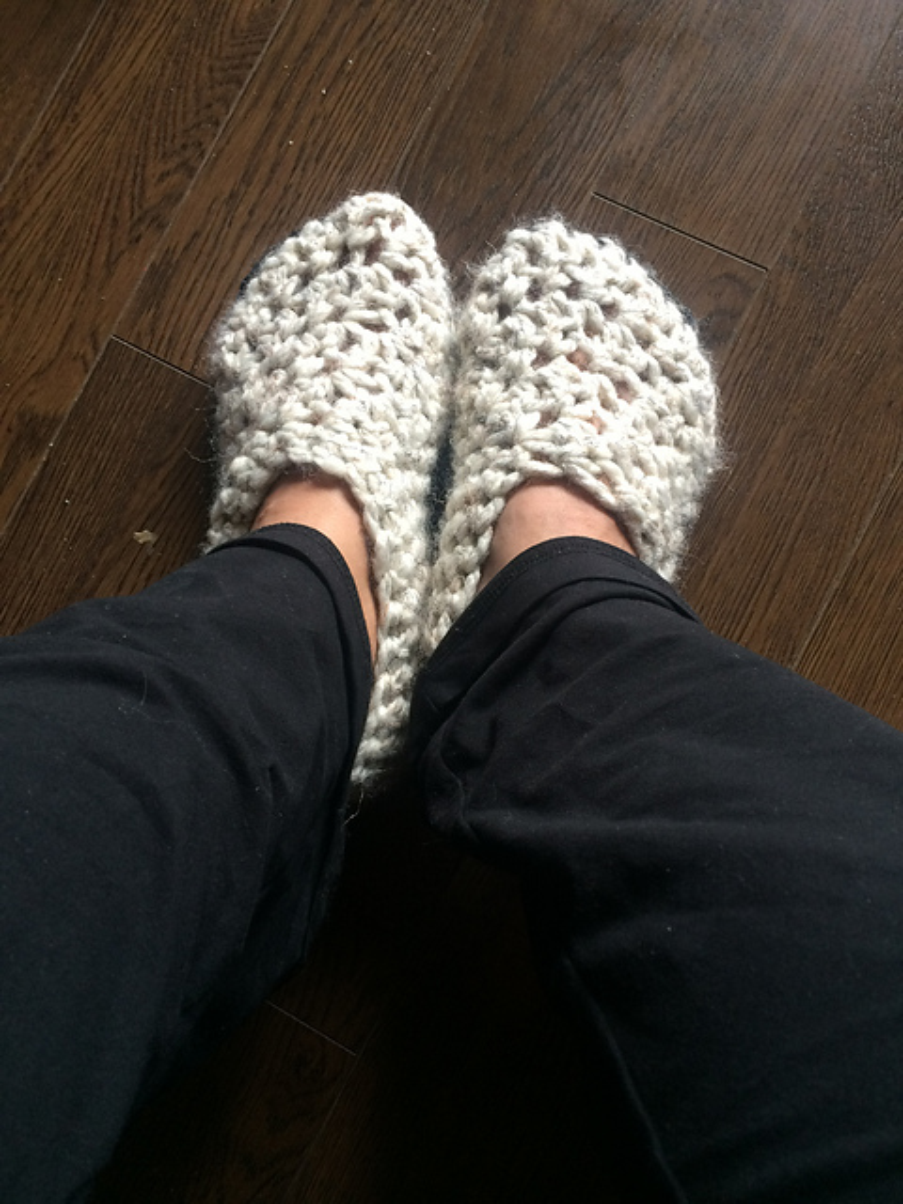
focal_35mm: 29
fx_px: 1009
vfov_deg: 61.7
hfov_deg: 48.2
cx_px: 452
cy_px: 602
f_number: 2.2
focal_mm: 4.15
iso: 100
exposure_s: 1/30
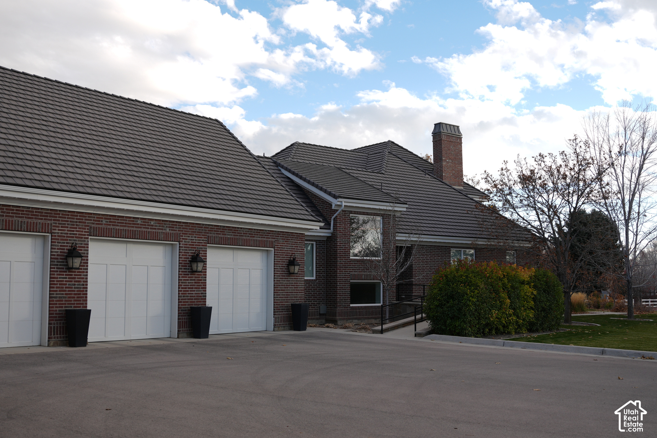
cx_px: 328
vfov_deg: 36.9
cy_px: 219
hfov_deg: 53.1
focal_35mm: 36
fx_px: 657
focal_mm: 24
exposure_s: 1/500
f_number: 2.8
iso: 80
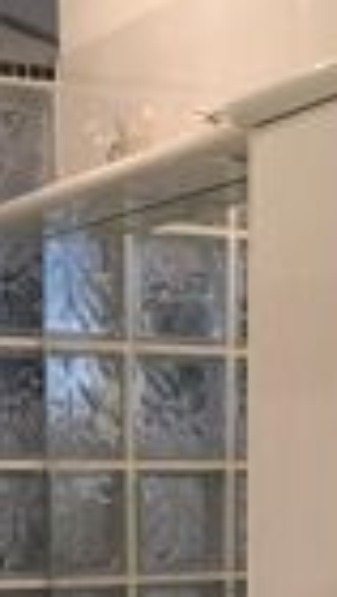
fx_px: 1521
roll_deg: +0.3
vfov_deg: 20.1
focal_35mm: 96
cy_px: 804
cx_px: 247
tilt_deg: -12.5
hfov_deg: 12.6
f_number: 2.2
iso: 64
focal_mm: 4.15
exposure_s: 1/33
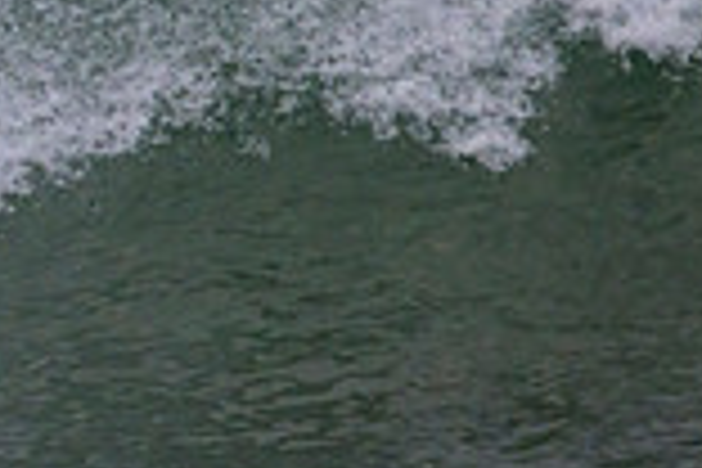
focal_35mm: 2983
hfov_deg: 0.7
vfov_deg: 0.5
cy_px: -182
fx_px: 58164
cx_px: -558
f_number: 11
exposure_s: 1/2000
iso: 1800
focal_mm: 800
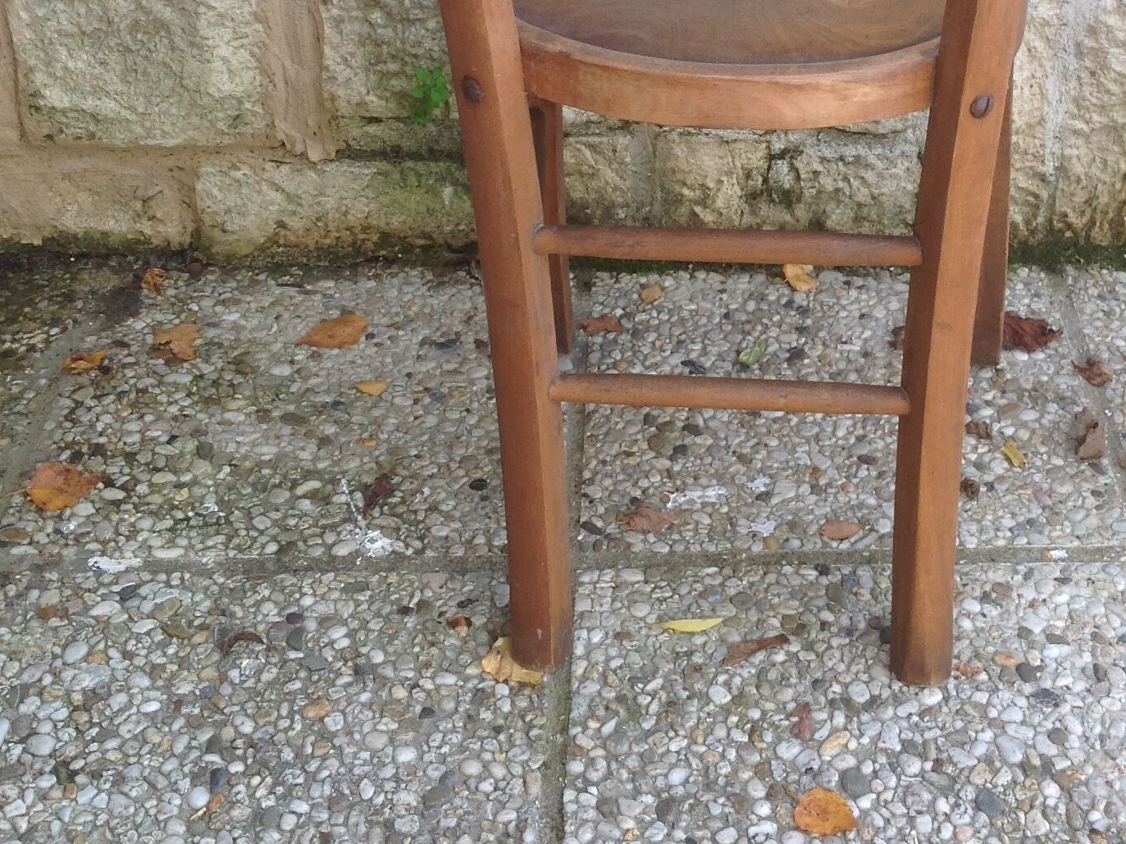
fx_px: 2146
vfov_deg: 21.8
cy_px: 119
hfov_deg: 29.2
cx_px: 745
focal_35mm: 66
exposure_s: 1/150
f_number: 2.4
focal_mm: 4.28
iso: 50
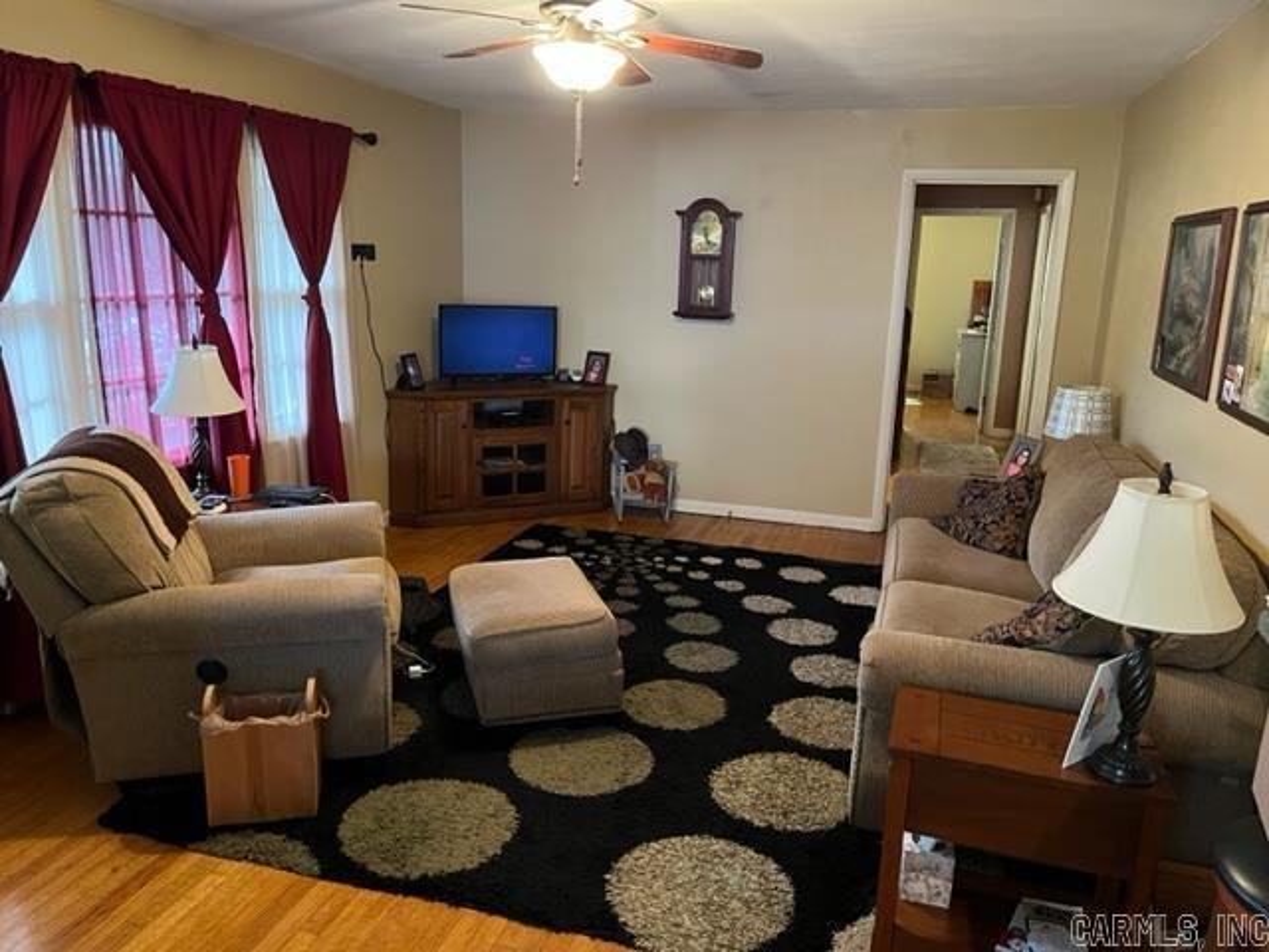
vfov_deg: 53.1
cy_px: 476
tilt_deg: -12.8
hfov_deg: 67.3
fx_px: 953
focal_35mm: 26
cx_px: 634
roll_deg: -1.5
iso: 500
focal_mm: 5.1
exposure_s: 1/30
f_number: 1.6
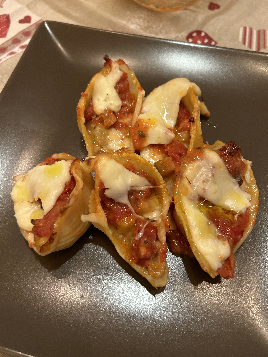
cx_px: 134
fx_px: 268
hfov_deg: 53.1
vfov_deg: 67.3
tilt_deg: -62.6
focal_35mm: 26
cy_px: 178
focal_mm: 5.7
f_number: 1.5
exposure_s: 1/50
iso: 400
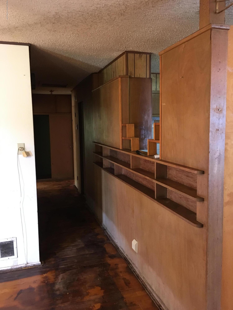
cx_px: 116
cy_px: 155
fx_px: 260
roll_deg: +1.8
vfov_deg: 61.7
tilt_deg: -7.0
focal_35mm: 29
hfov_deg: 48.2
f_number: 2.2
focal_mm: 4.15
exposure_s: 1/20
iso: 200
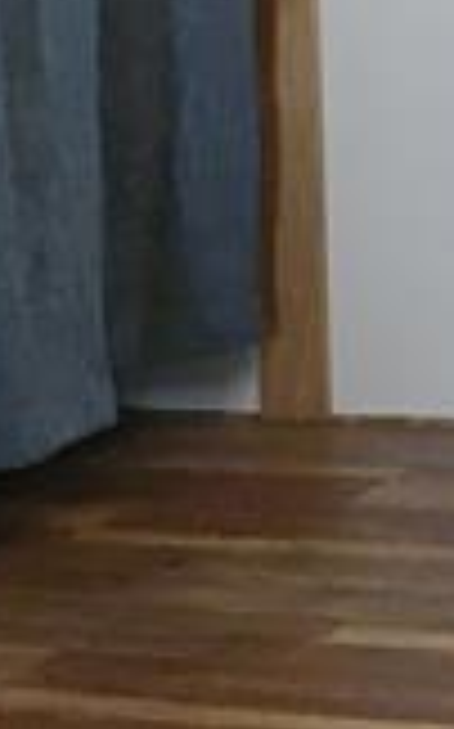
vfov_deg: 14.3
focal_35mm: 146
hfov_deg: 8.5
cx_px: 872
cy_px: 324
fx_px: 2895
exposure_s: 1/30
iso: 64
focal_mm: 4.15
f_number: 2.2
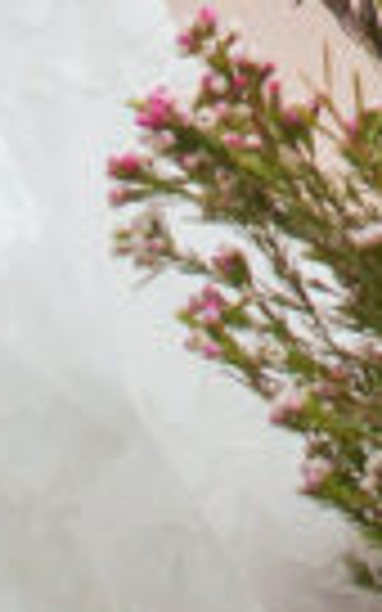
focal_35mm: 268
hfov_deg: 4.9
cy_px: -585
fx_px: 4464
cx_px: 611
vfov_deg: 7.5
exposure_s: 1/4000
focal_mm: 35
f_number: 6.3
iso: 3200
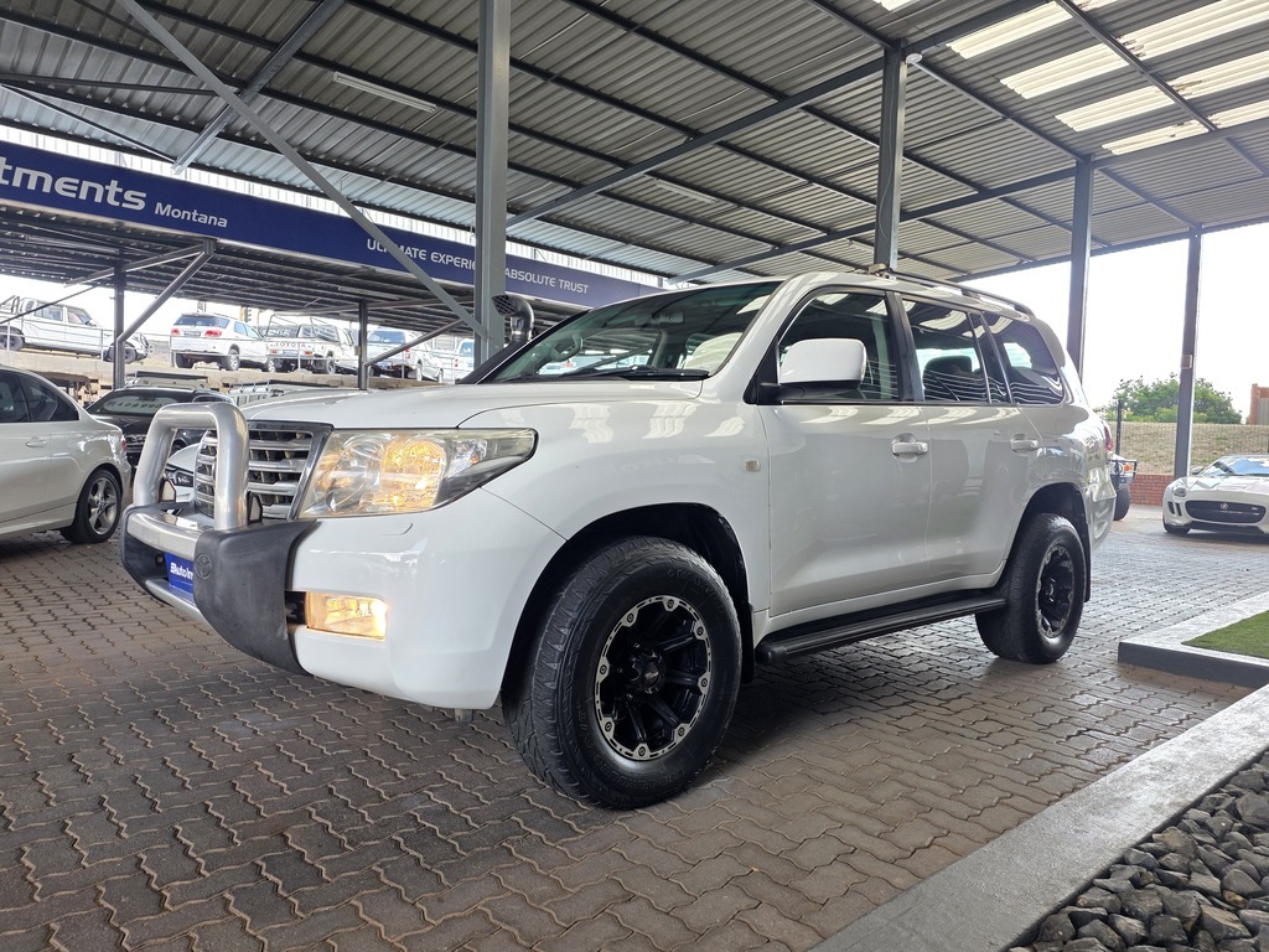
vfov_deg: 58.9
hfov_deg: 73.9
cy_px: 476
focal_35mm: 23
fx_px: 843
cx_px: 634
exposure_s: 1/180
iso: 80
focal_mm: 6.25
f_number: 1.7
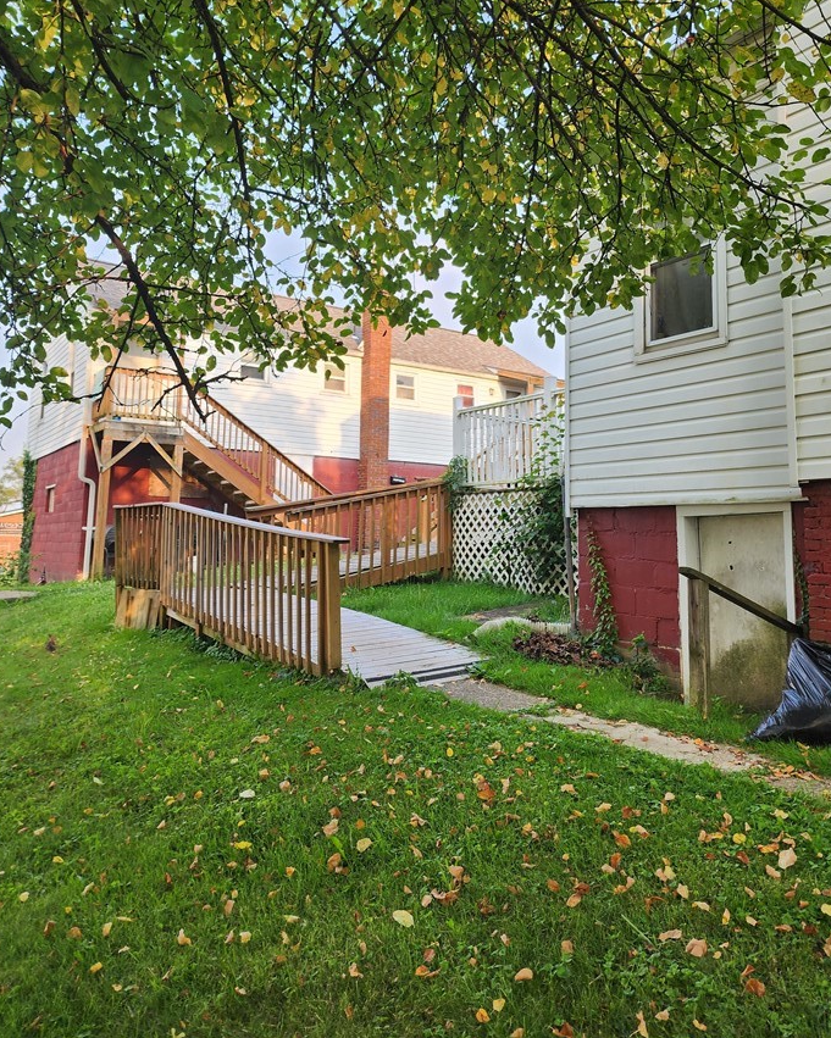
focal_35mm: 27
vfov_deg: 63.5
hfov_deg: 53.1
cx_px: 453
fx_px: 830
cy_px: 415
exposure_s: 1/180
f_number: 1.8
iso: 20
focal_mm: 6.4
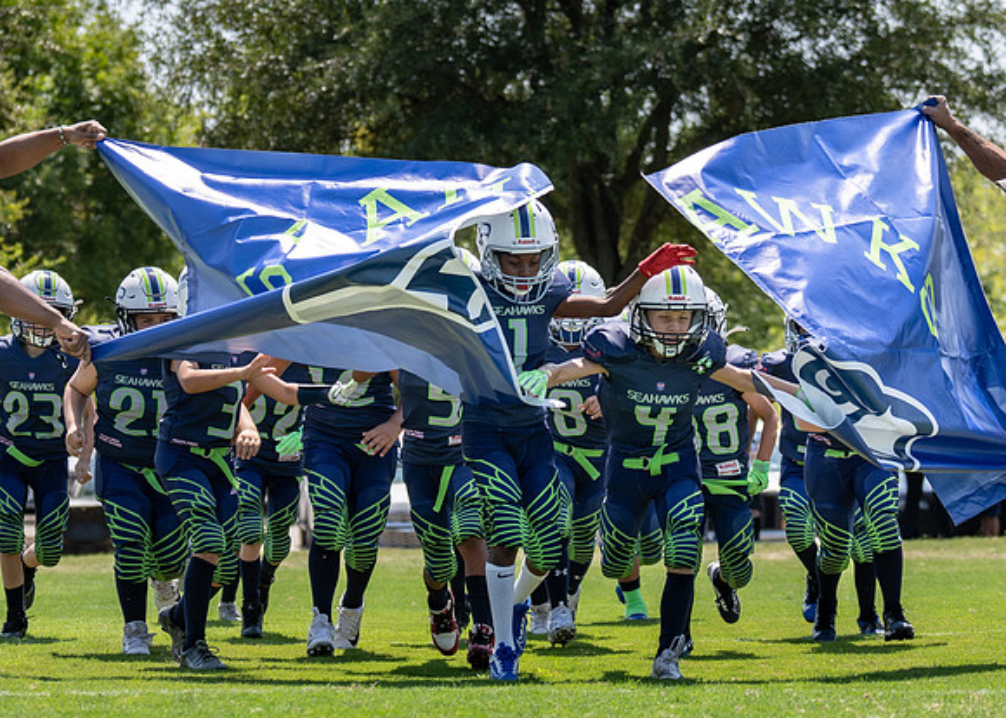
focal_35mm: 168
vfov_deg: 8.6
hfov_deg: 12.0
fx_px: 4794
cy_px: 513
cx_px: 491
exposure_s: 1/1250
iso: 100
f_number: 2.8
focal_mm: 76
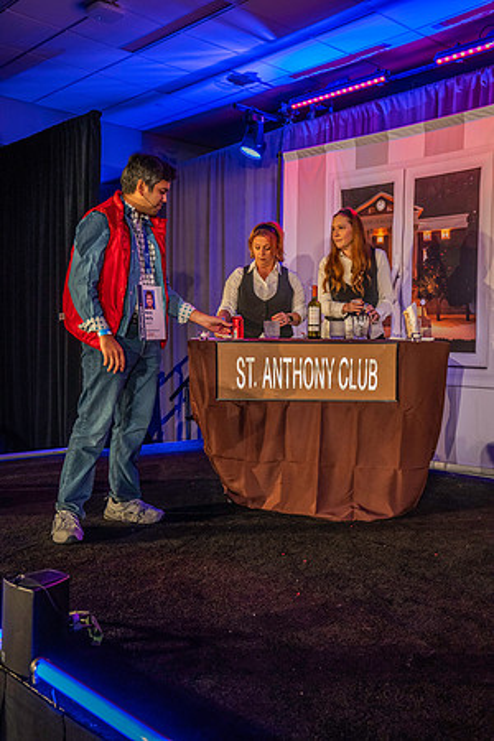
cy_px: 370
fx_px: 720
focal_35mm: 35
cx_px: 247
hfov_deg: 37.9
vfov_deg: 54.4
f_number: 4.5
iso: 5000
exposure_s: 1/200
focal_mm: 35
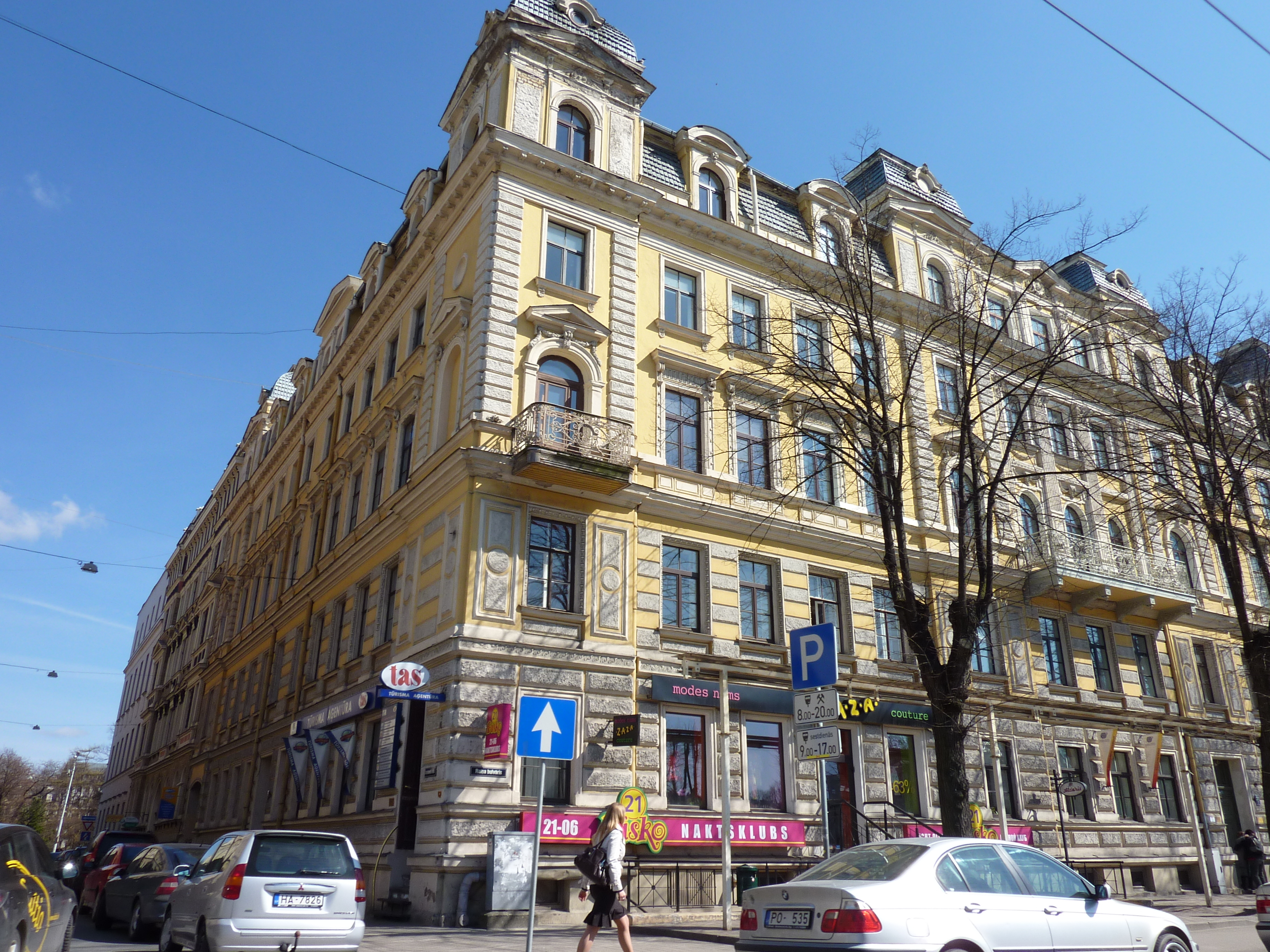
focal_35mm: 25
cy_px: 476
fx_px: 917
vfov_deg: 54.9
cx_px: 635
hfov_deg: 69.4
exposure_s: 1/400
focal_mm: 4.1
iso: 80
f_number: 4.5
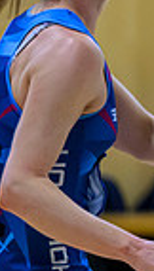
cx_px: 530
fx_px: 5293
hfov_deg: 1.7
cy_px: -1
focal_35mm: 733
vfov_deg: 2.9
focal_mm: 170
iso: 4000
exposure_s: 1/1000
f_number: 3.2
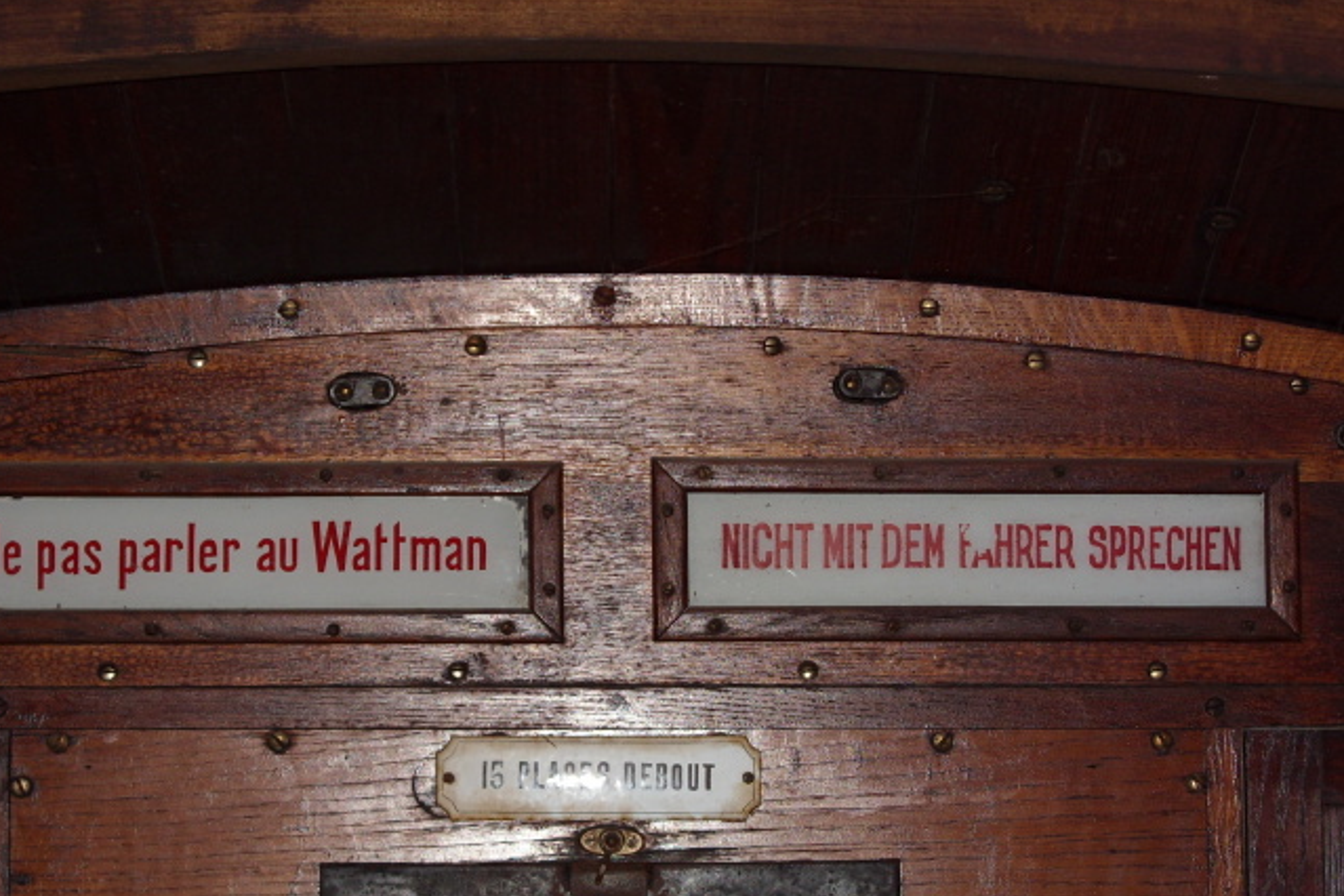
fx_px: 4032
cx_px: 578
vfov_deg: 12.7
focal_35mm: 108
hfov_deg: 18.9
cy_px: 585
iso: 50
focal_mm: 13.8
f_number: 3.3
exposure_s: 1/148
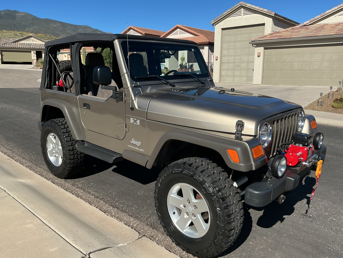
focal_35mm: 29
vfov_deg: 48.2
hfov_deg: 61.7
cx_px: 172
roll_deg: -0.8
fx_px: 287
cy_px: 129
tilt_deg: -9.7
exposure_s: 1/1984
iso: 25
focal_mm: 3
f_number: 1.8
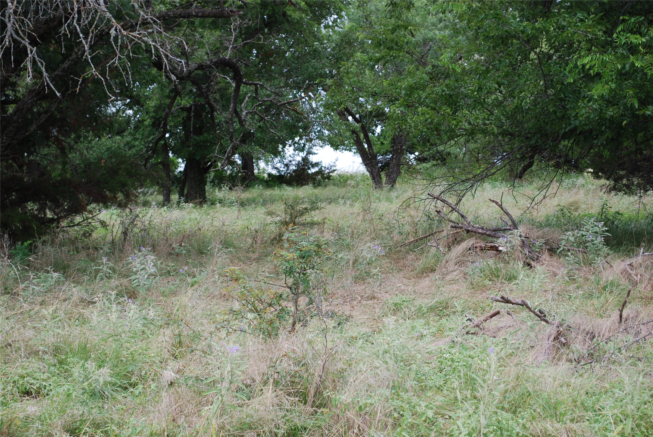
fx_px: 1498
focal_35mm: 82
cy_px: 218
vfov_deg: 16.6
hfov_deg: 24.6
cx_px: 326
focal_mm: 55
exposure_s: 1/160
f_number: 6.3
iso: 100
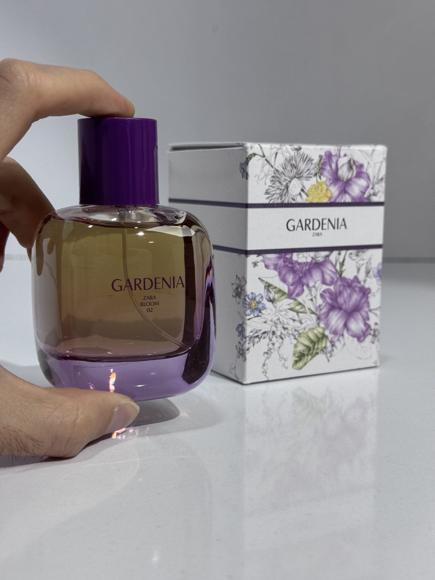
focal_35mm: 48
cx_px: 218
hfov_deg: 30.3
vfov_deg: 39.7
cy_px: 290
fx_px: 804
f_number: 1.78
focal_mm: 6.76
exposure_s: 1/514
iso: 64
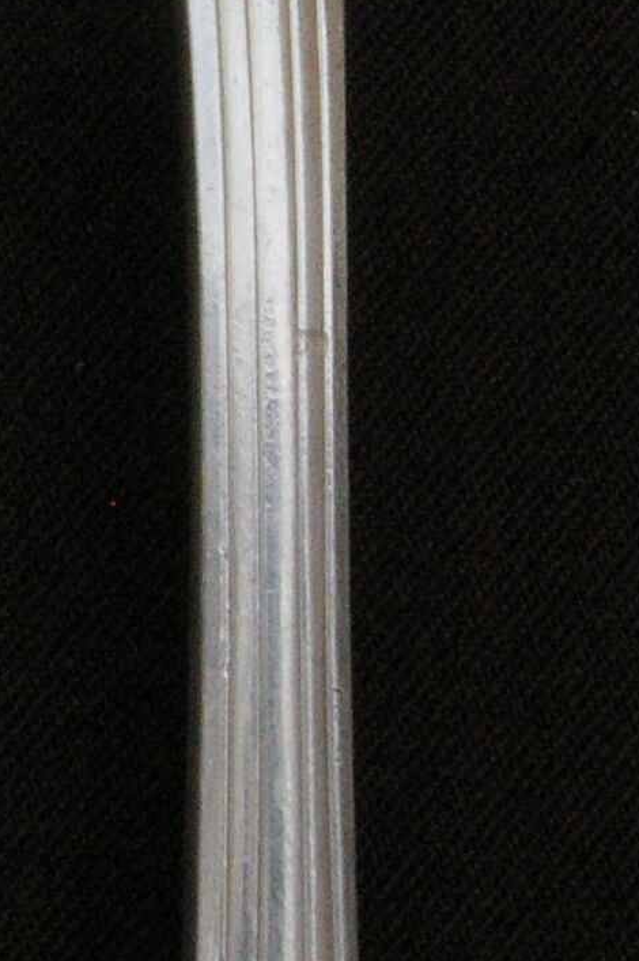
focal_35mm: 166
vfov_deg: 11.5
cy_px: -733
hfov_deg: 8.0
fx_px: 4428
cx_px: -428
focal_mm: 26
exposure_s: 1/500
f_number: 13
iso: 1600
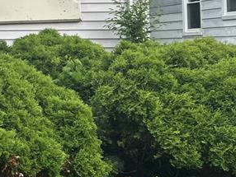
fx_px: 635
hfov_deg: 17.5
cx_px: -173
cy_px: 12
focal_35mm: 93
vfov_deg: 15.7
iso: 40
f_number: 1.5
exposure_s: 1/239
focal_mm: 5.7
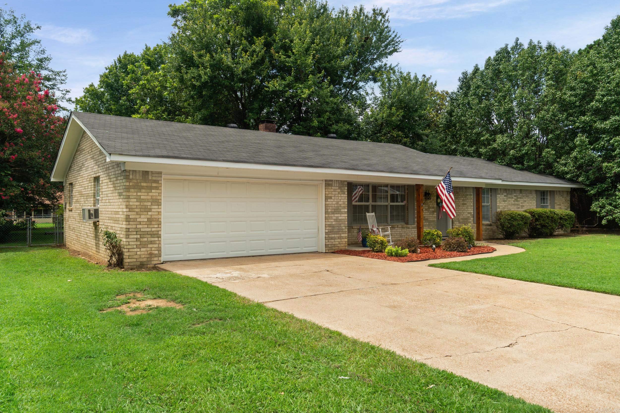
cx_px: 310
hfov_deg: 67.4
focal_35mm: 27
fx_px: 465
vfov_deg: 47.9
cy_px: 206
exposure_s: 1/80
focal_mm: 18
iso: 250
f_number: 9
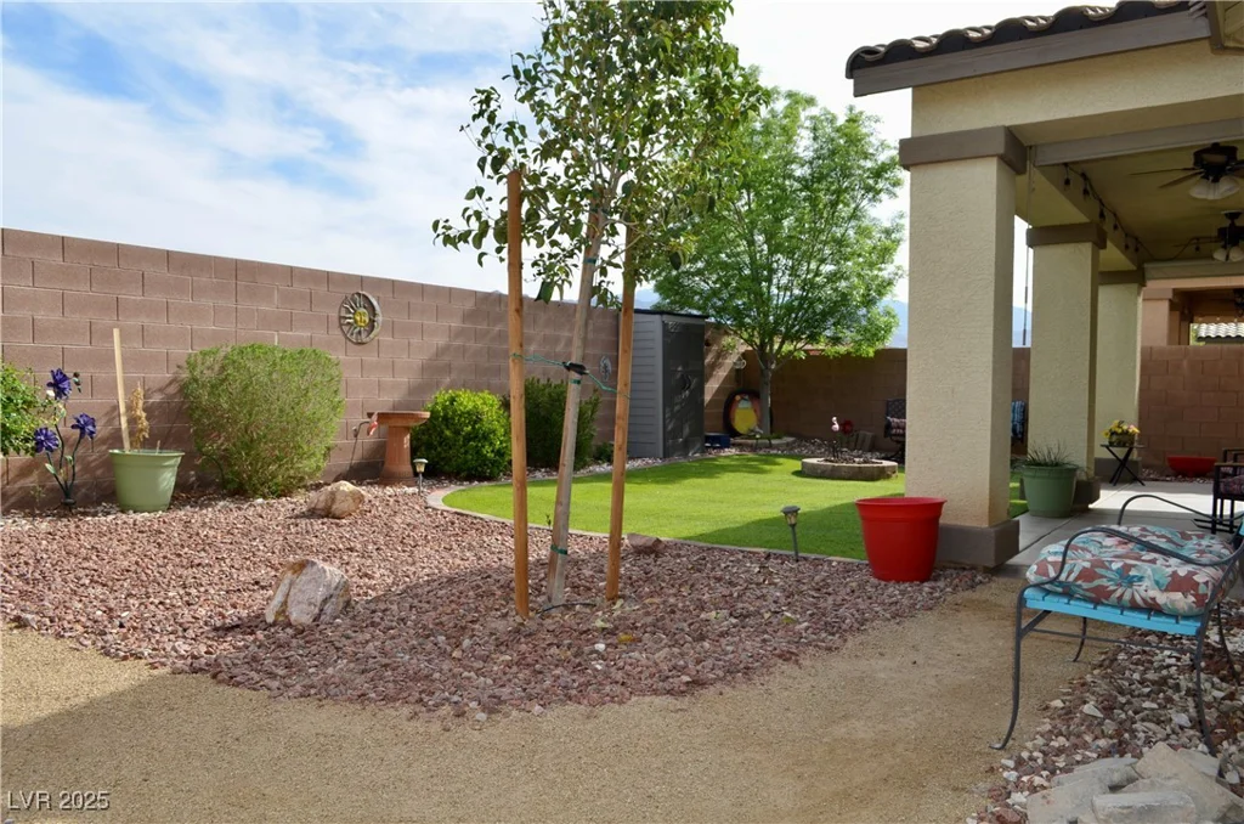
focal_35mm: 27
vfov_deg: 47.7
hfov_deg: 67.5
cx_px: 622
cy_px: 412
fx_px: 931
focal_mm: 18
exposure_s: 1/200
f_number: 8
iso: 100
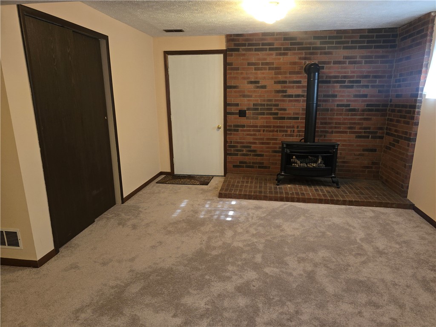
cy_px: 164
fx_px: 290
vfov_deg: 58.9
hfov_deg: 73.9
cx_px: 218
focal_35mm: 23
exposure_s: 1/40
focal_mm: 6.3
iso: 125
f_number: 1.7
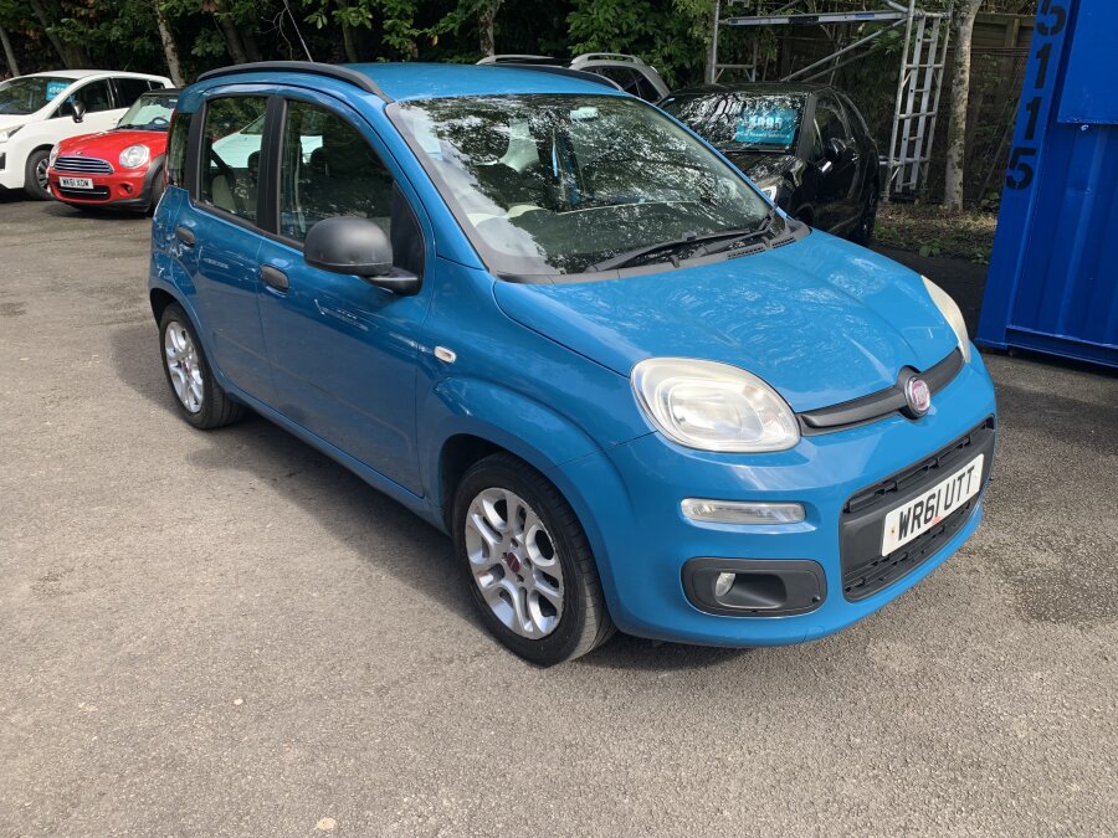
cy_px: 419
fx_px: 840
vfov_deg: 53.1
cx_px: 559
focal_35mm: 26
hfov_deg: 67.3
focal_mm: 4.25
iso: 25
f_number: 1.8
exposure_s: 1/333
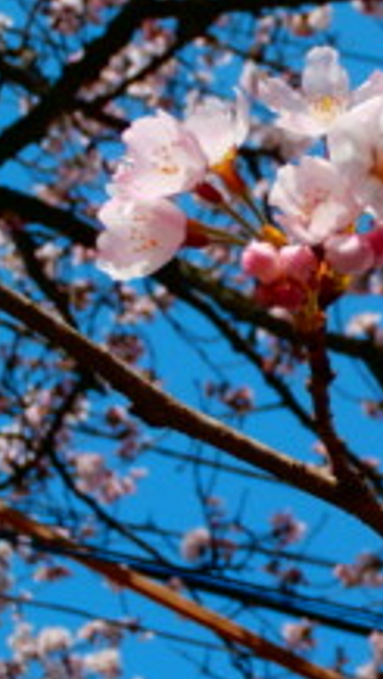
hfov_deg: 9.2
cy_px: 417
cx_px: 638
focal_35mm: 128
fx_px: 2306
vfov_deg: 16.7
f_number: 4.5
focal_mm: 10.11
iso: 100
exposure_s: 1/640
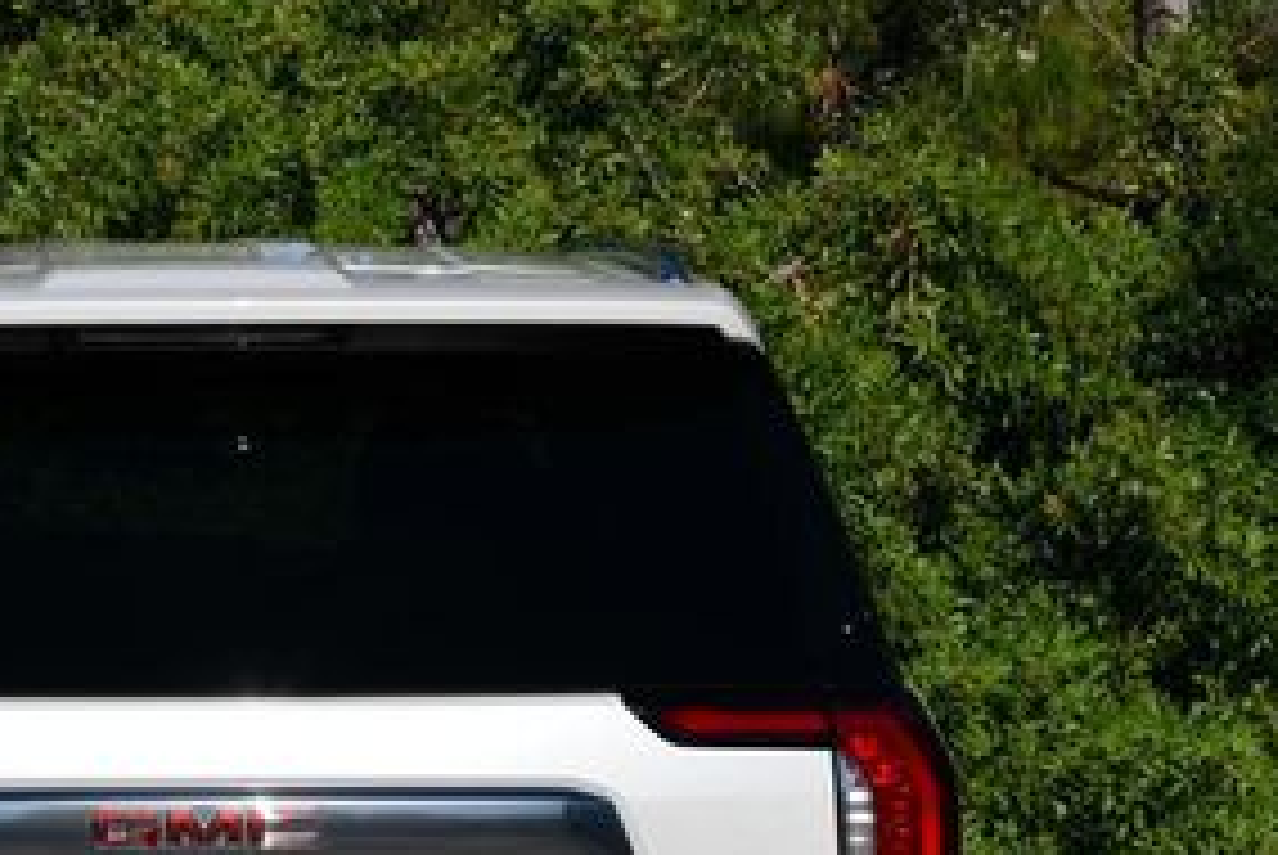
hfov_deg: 12.6
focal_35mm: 162
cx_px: 86
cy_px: 855
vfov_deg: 8.4
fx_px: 5757
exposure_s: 1/400
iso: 100
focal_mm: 36
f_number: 10
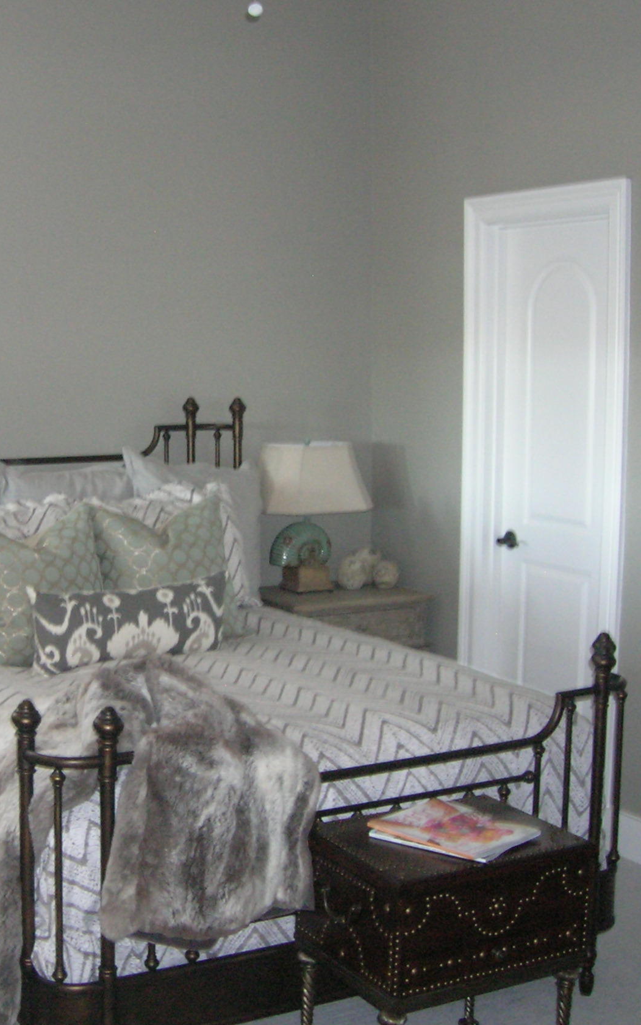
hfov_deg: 26.0
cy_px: 507
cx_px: 149
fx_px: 1369
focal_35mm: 49
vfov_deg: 41.0
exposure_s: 1/18.6
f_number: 2.9
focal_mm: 5.7
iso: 200
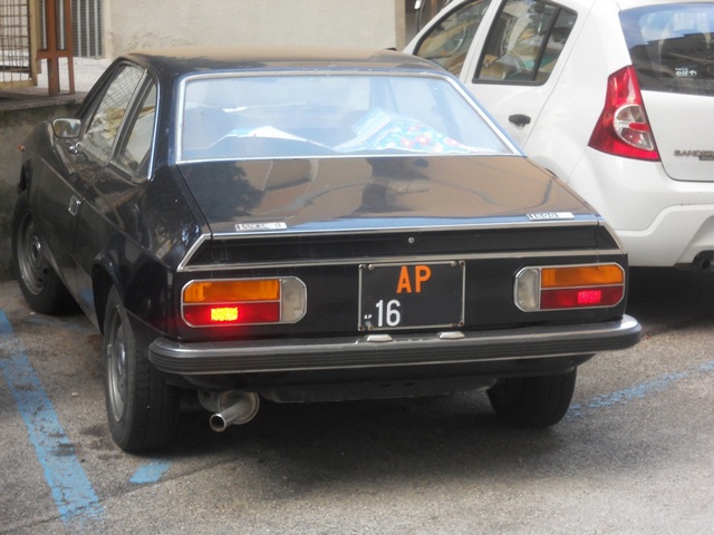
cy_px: 268
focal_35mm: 92
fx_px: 1898
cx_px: 357
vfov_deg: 16.1
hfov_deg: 21.3
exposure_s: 1/60
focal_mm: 16.5
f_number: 5.4
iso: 200
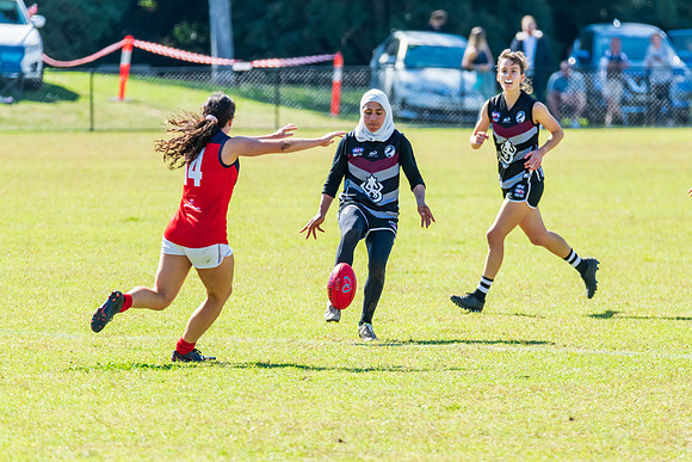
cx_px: 425
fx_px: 8764
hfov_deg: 4.5
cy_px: 238
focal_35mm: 456
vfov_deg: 3.0
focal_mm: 360
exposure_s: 1/2000
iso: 800
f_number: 6.3
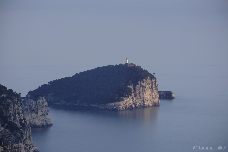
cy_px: 76
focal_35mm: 300
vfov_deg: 4.6
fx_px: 1900
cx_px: 114
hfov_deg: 6.9
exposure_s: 10
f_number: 8
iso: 160
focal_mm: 200
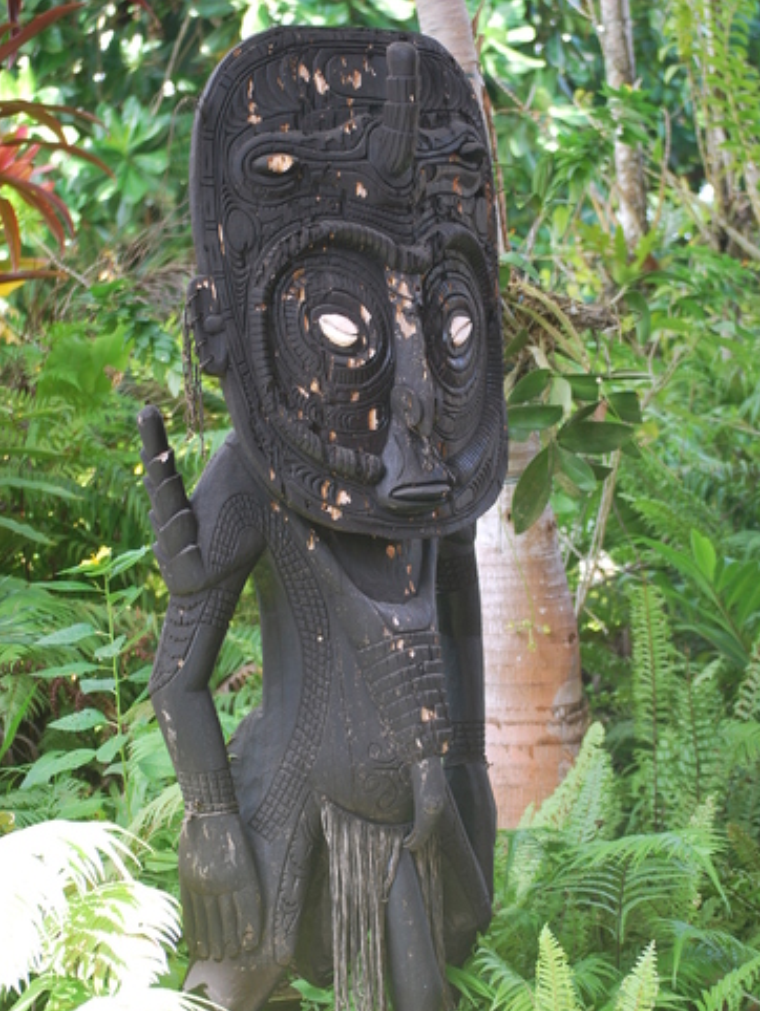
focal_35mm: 91
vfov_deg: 21.6
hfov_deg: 16.3
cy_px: 558
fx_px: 2648
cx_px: 382
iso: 200
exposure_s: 1/60
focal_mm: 55
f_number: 4.5
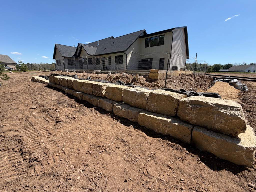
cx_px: 128
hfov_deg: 102.1
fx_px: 104
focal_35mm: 14
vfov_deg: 85.7
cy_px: 96
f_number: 2.2
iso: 25
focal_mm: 2.22
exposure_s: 1/770
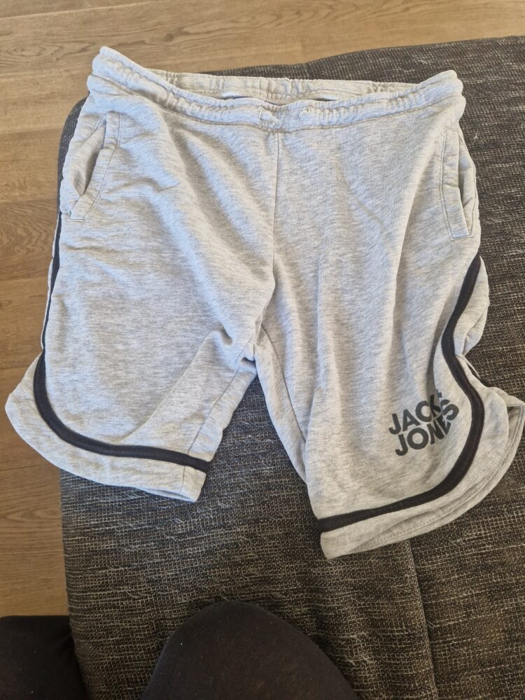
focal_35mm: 23
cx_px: 262
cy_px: 350
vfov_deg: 73.9
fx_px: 465
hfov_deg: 58.9
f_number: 1.8
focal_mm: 5.4
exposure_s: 1/100
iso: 320
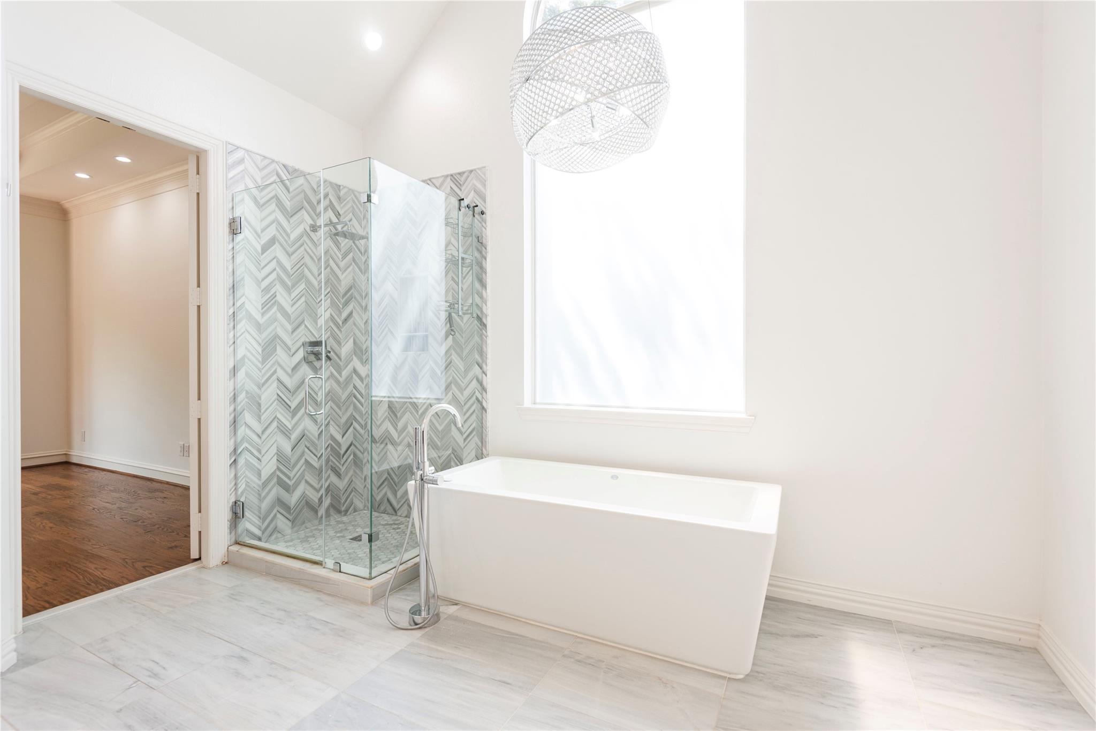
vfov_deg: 73.8
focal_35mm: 16
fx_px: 487
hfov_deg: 96.7
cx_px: 548
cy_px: 366
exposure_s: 1/15
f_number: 7.1
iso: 100
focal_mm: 16
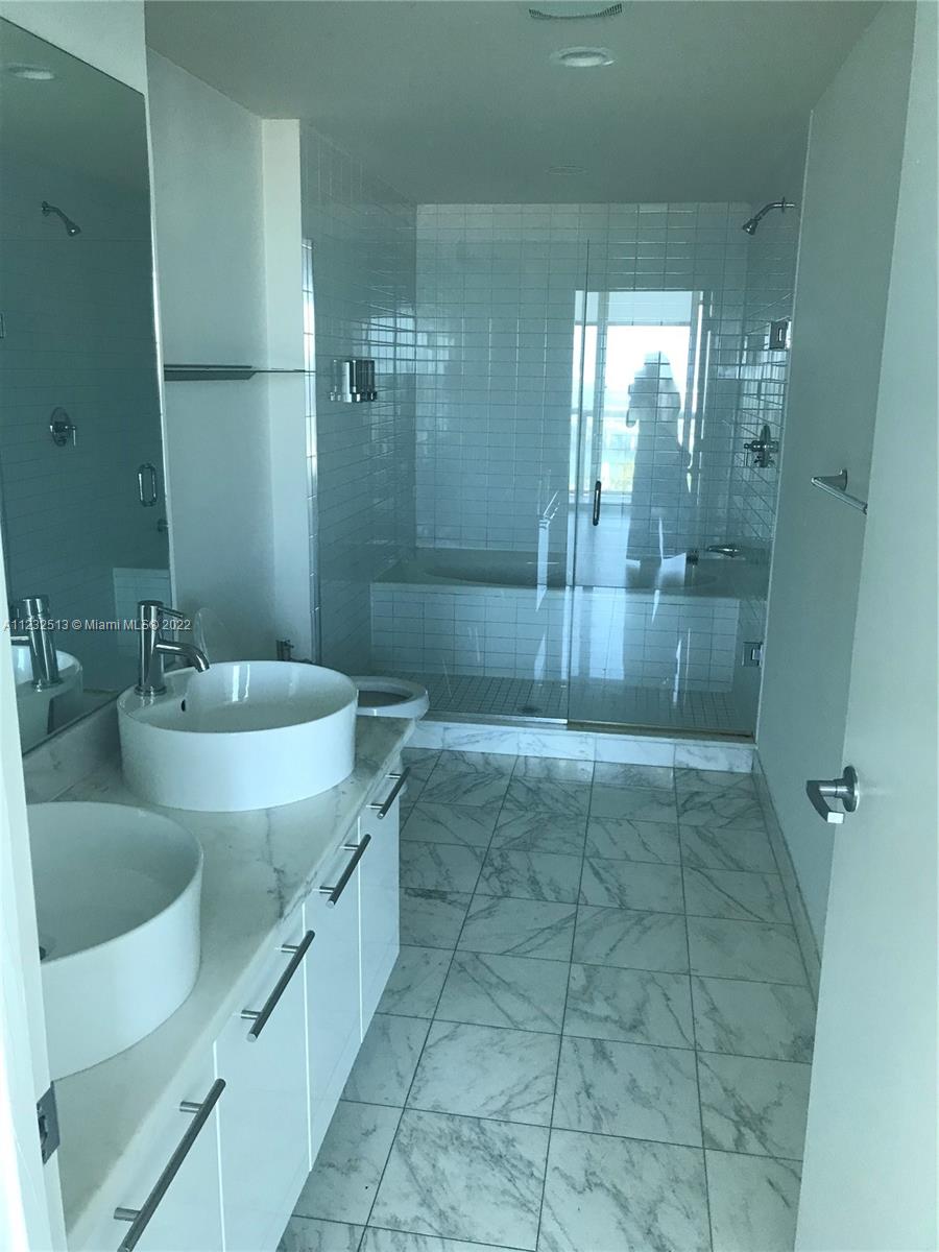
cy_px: 626
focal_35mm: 28
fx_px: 1013
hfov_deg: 49.7
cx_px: 470
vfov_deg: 63.4
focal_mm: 3.99
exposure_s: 1/30
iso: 25
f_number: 1.8
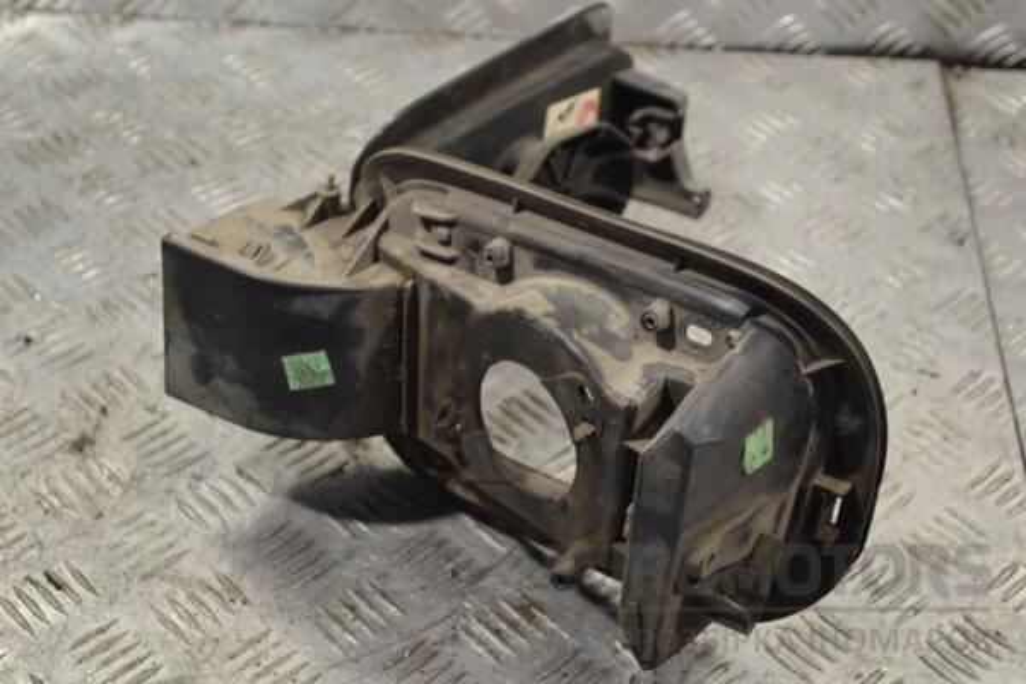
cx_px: 513
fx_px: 1966
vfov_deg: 19.7
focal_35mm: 69
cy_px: 342
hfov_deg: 29.2
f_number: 5.3
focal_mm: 46
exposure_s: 1/30
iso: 220
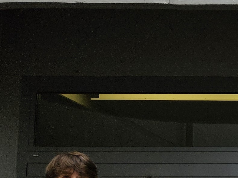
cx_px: 523
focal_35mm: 117
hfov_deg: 13.5
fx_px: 805
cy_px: 244
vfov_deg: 12.2
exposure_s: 1/2000
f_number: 1.8
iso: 80
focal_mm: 5.4
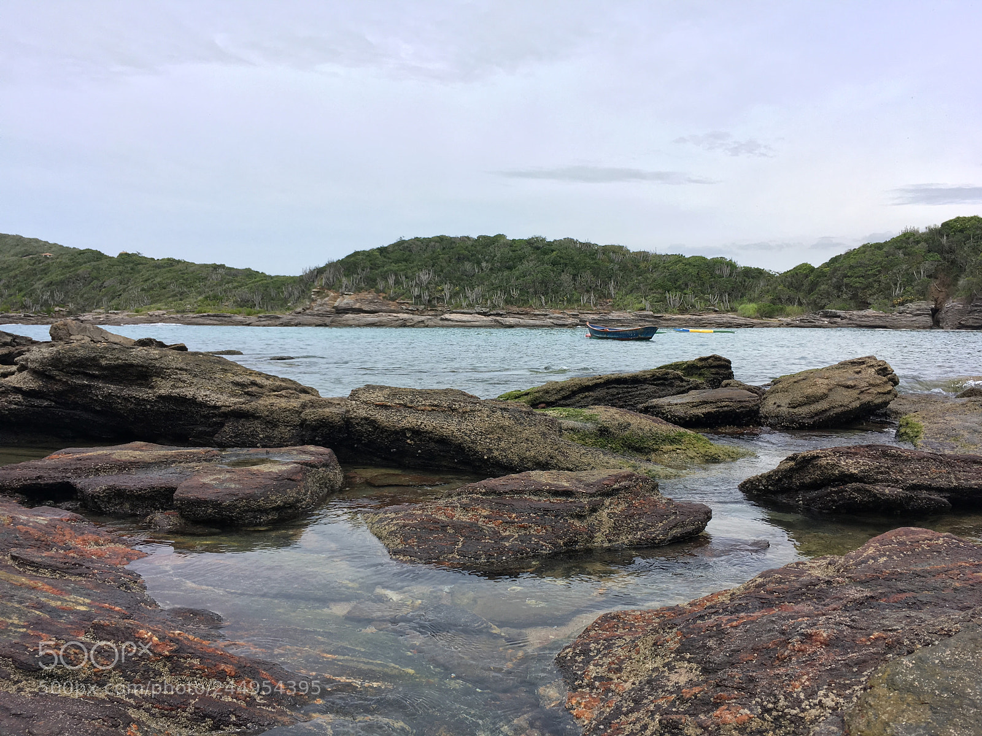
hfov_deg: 61.7
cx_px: 491
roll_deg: +0.2
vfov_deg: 48.2
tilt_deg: -4.0
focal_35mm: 29
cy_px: 368
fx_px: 823
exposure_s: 1/1202
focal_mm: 4.15
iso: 25
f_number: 2.2
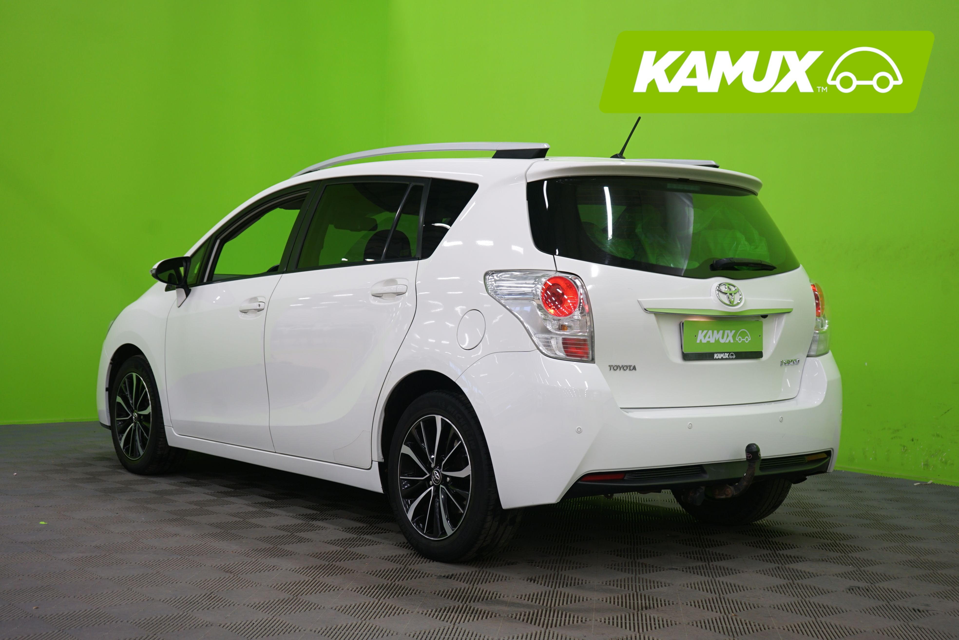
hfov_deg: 41.1
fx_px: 1279
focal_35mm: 48
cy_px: 320
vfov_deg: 28.1
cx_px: 480
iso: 400
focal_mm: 48
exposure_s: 1/10
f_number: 5
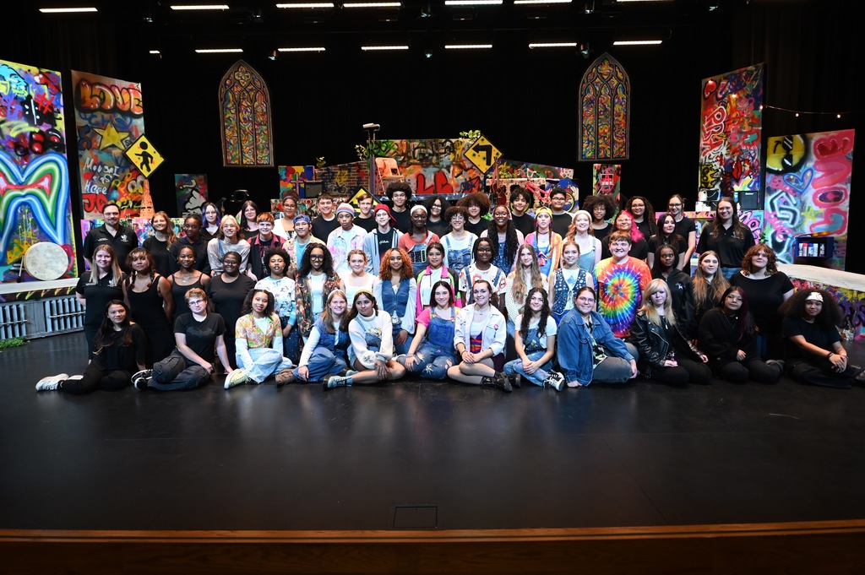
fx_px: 576
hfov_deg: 73.8
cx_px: 432
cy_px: 288
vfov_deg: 53.1
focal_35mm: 24
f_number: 2.8
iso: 2000
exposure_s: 1/640
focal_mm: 24
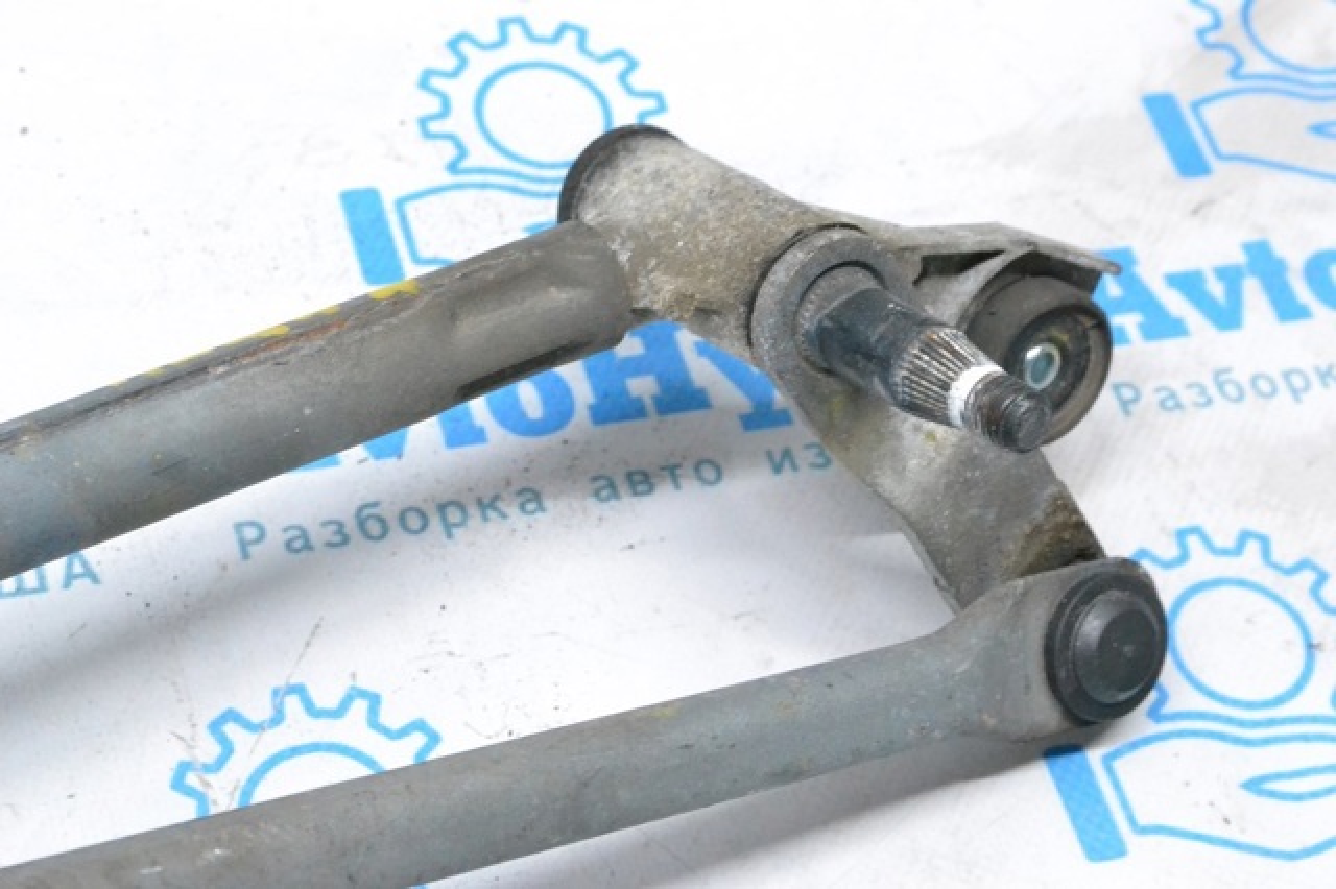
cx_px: 668
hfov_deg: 24.6
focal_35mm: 82
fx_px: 3060
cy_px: 444
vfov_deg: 16.5
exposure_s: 1/160
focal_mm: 55
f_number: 9
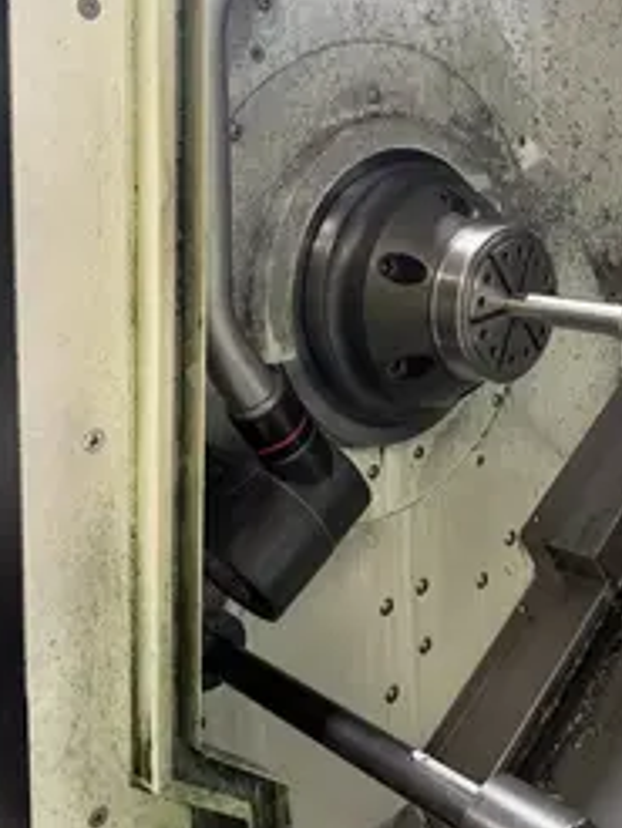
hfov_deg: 36.0
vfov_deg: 47.2
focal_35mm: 39
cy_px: 293
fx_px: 933
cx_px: 467
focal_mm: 6.76
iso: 200
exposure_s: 1/79
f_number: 1.78
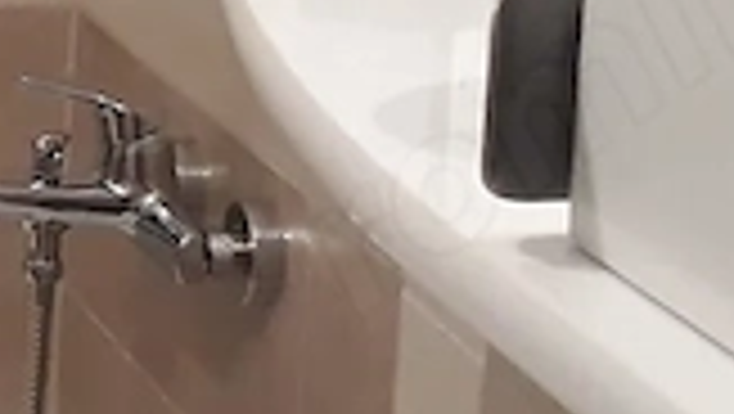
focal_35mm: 180
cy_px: 50
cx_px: -784
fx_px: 3506
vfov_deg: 6.7
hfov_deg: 10.8
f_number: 1.7
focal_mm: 3.71
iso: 160
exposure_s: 1/50
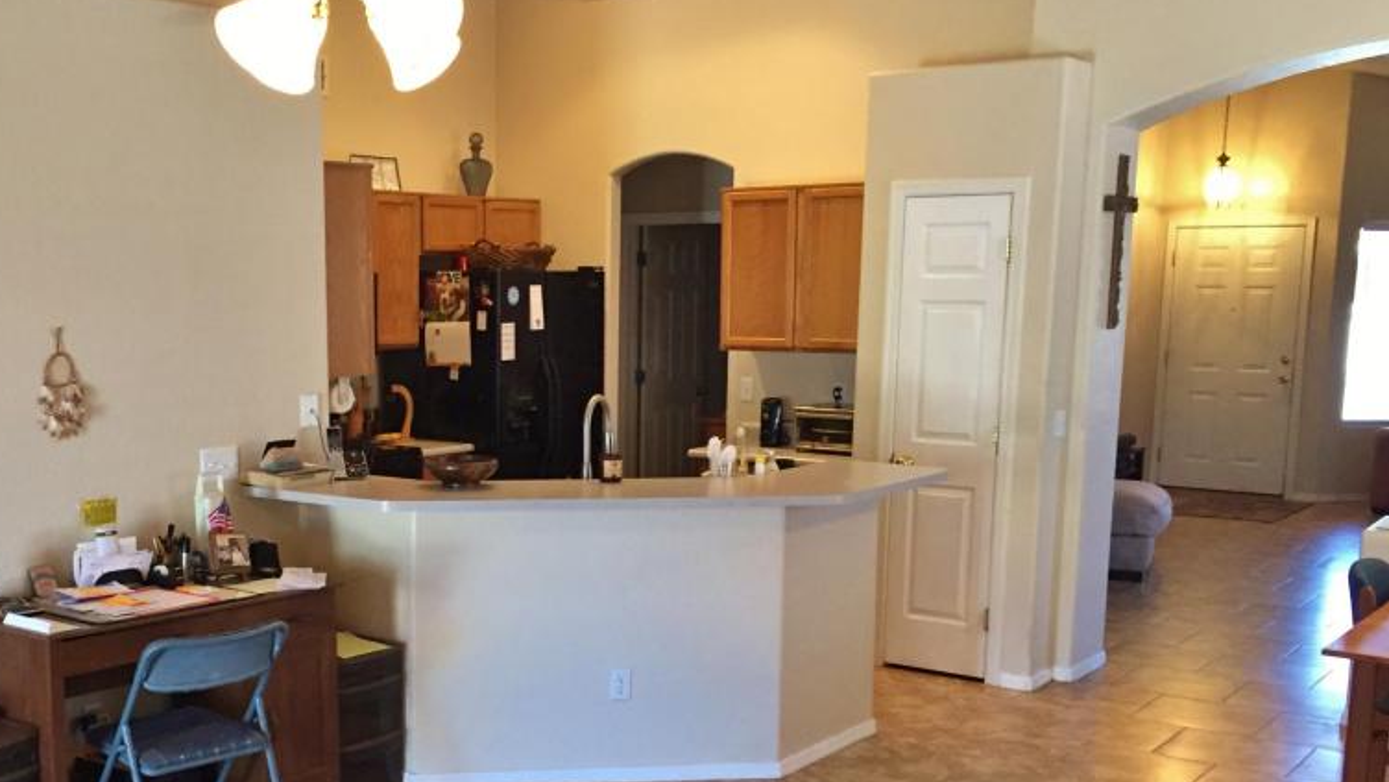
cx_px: 475
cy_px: 551
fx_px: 1584
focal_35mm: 43
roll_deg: -0.5
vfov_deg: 27.5
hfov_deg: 46.7
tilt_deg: -11.0
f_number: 2.2
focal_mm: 4.15
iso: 160
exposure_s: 1/30
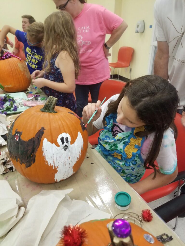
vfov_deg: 67.3
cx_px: 92
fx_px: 185
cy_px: 123
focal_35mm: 26
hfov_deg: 53.1
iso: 200
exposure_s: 1/60
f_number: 1.7
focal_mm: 4.25
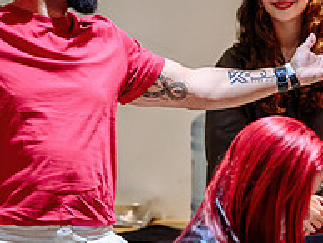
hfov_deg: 8.4
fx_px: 2195
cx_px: 111
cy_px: 191
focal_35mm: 235
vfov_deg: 6.3
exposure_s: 1/100
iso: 1000
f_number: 2
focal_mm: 70
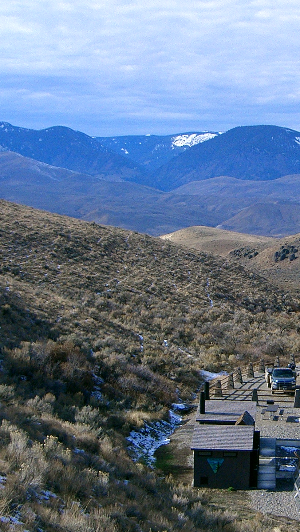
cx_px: 280
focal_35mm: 65
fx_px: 919
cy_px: 290
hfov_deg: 18.2
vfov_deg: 32.3
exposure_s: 1/640
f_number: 4.8
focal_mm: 8
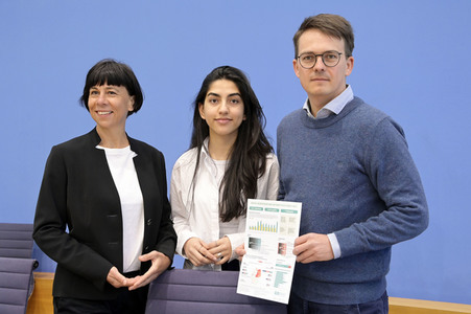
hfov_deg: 41.1
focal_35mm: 48
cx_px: 236
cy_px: 157
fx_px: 628
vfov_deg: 28.0
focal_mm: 48
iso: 4000
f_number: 5.6
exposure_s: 1/320
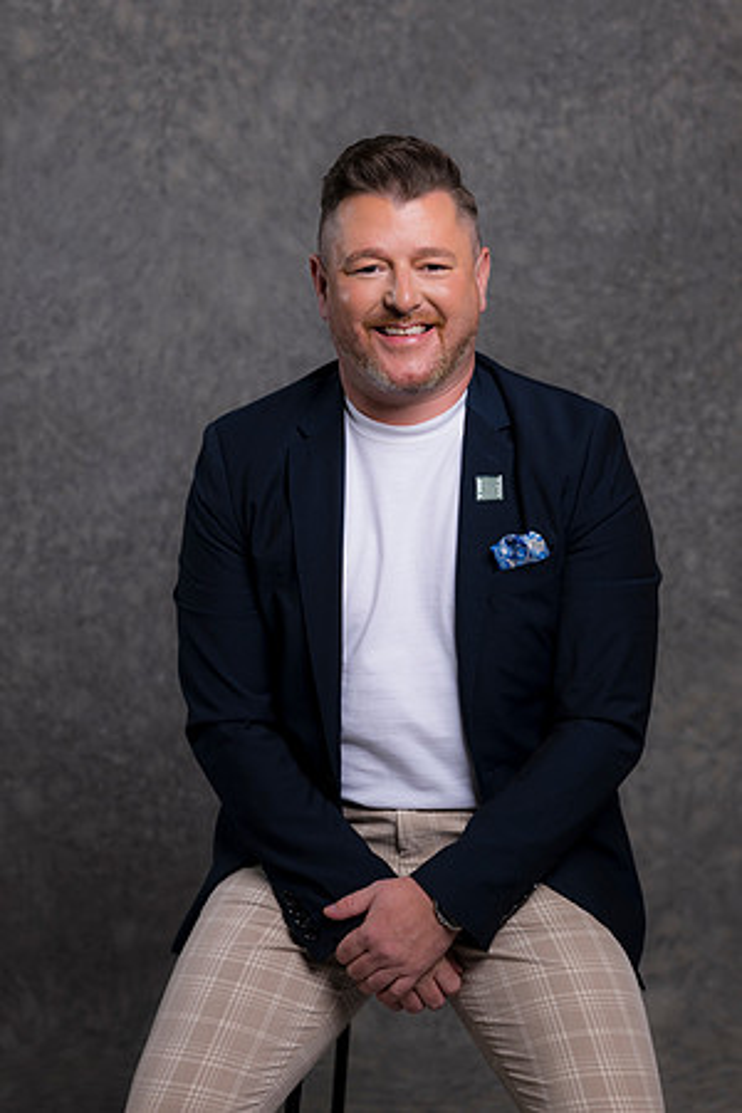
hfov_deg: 16.1
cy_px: 556
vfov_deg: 23.9
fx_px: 2628
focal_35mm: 85
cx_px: 371
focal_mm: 85
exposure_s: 1/200
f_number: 5
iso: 100
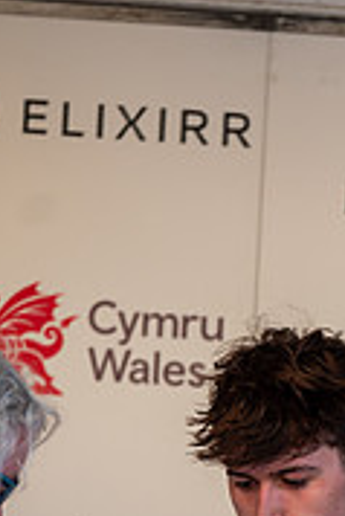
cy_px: 586
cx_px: 296
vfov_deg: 5.0
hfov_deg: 3.4
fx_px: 5882
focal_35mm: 410
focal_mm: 162
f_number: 2.8
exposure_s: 1/200
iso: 200
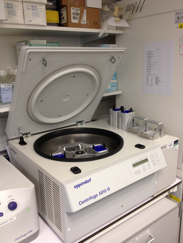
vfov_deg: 52.6
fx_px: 247
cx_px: 92
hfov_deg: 40.7
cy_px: 122
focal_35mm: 35
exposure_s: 1/20
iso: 64
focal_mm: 4.28
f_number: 2.4
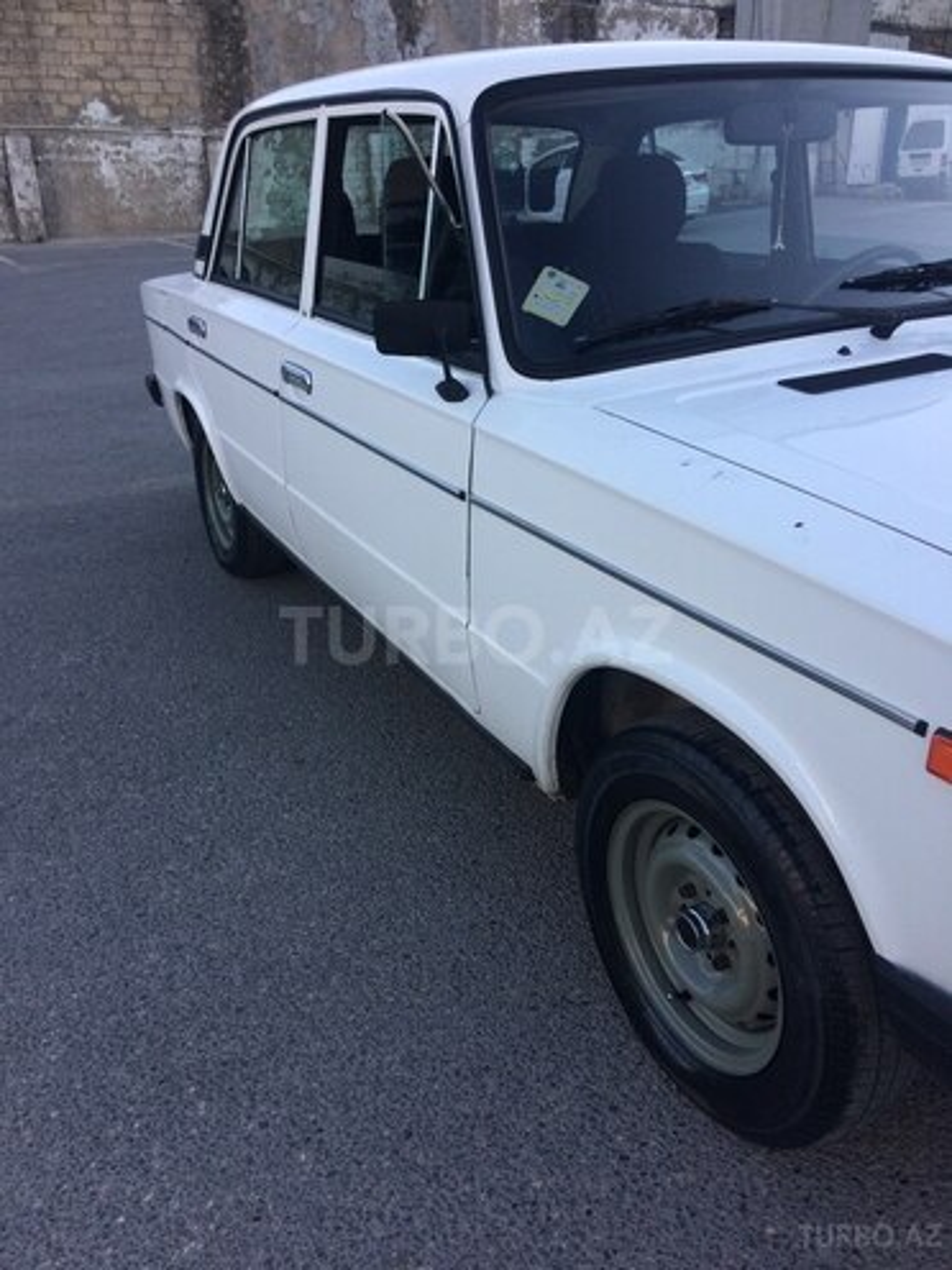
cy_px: 635
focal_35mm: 29
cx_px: 476
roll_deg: +0.4
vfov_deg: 61.7
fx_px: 1063
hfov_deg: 48.2
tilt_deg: -25.1
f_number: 2.2
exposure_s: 1/398
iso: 32
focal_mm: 4.15
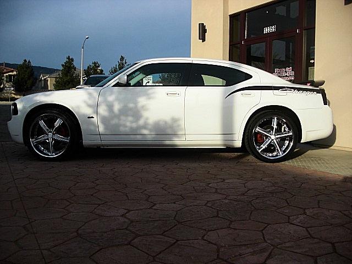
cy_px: 132
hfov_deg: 51.4
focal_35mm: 36
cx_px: 176
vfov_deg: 39.7
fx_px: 366
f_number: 2.8
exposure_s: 1/800
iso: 50
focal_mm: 6.3
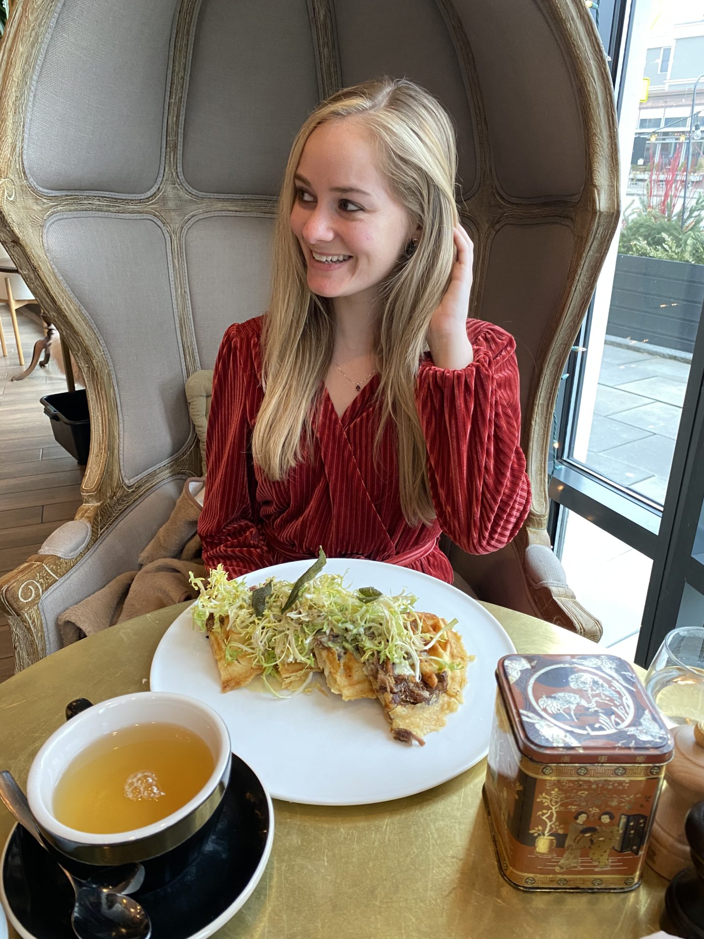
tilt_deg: -22.9
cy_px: 470
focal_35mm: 26
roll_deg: -0.6
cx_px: 352
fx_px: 705
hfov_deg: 53.1
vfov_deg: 67.3
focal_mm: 4.25
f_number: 1.8
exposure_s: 1/60
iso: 320
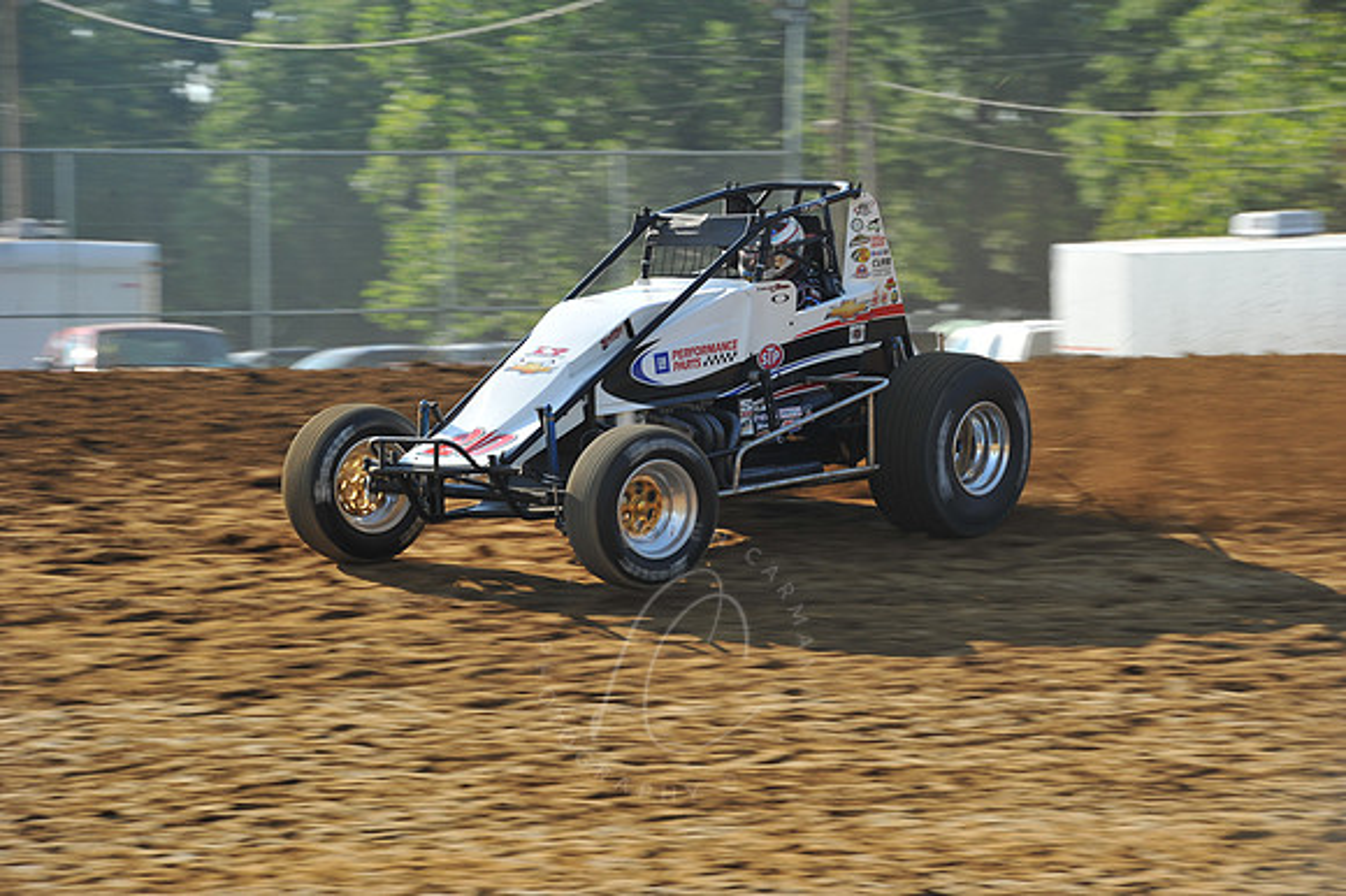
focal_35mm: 185
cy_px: 448
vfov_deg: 7.4
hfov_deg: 11.1
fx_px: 6913
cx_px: 673
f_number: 10
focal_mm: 185
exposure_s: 1/320
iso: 400
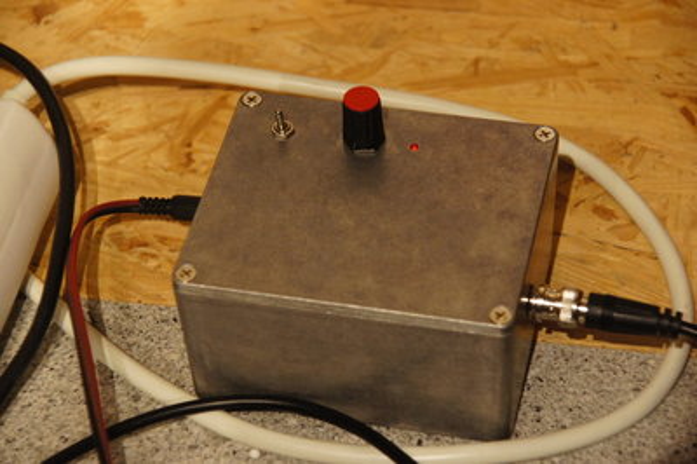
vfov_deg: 11.4
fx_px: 2321
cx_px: 348
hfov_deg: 17.1
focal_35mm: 120
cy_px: 232
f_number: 5.6
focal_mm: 80
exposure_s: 1/80
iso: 1600
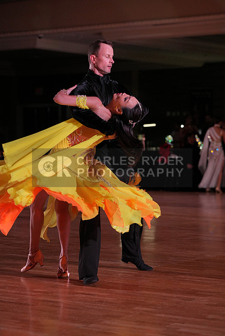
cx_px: 112
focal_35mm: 100
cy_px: 168
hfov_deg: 13.7
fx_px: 937
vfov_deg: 20.4
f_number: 4
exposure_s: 1/500
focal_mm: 100
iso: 1000
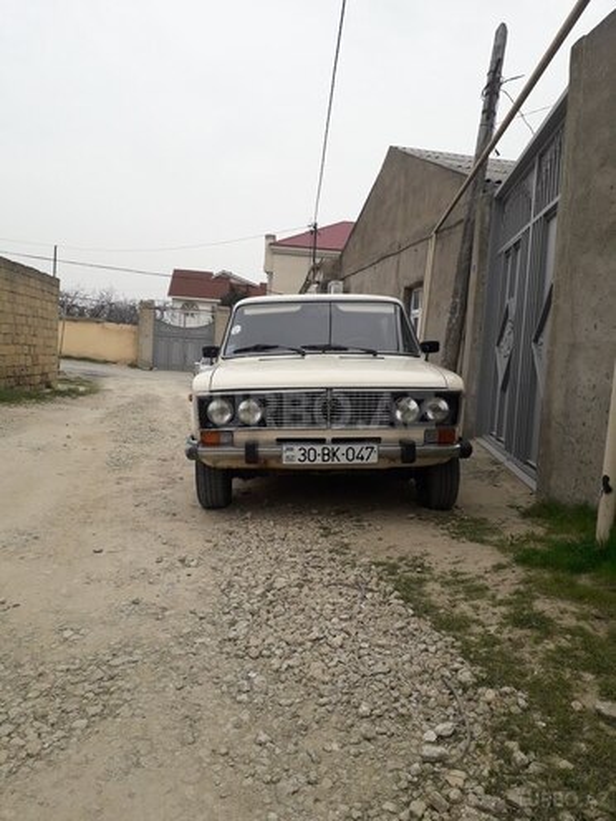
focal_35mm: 27
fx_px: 641
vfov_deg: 65.3
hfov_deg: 51.4
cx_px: 308
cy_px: 410
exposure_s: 1/1133
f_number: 1.9
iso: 40
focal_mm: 3.6
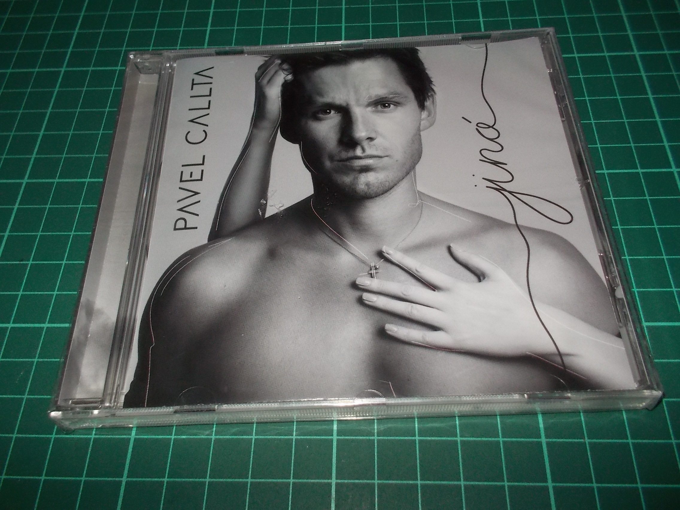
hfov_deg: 61.7
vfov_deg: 48.2
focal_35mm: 29
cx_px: 340
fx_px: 570
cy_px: 255
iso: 200
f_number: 3.3
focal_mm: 4.1
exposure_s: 1/30
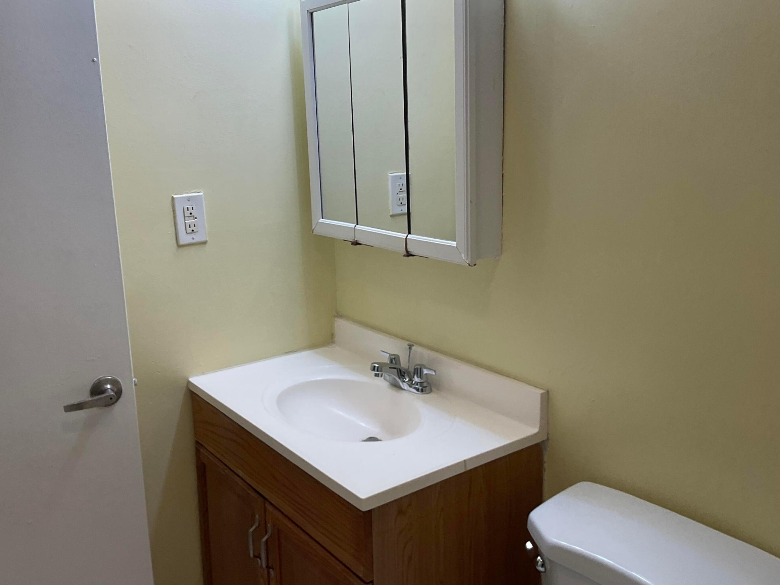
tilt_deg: -9.3
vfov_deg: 44.1
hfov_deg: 56.8
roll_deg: -0.6
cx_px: 367
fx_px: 721
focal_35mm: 32
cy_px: 266
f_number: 1.8
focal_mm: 3
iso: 20
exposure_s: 1/120
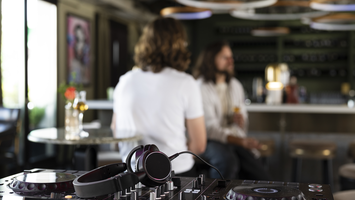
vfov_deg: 22.6
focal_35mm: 53
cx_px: 175
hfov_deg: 39.2
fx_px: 499
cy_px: 112
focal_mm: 50
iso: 800
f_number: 3.5
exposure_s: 1/160
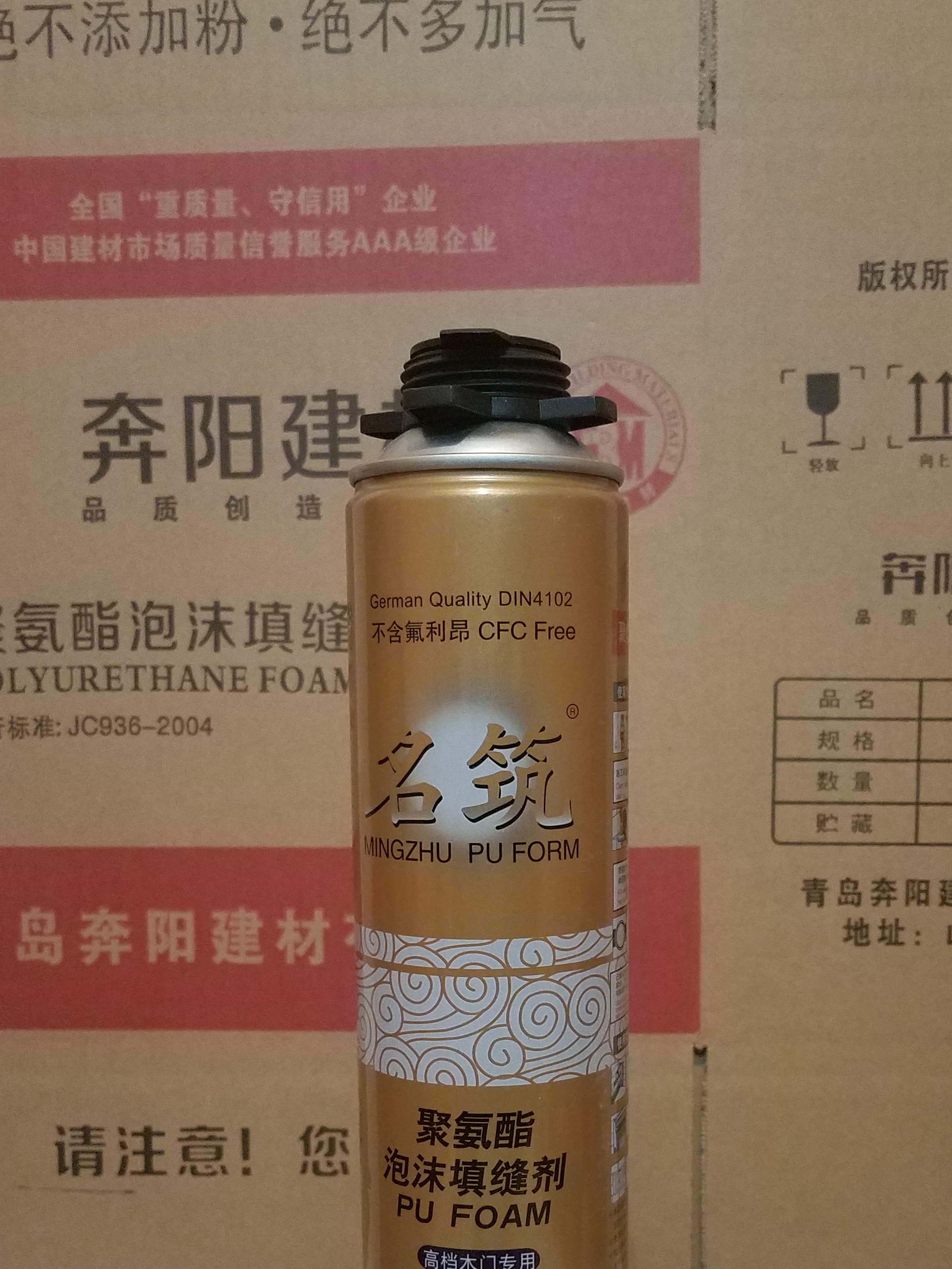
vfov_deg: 49.0
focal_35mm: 37
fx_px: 1357
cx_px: 559
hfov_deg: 38.6
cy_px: 881
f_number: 1.7
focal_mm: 4.2
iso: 250
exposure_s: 1/10
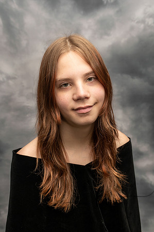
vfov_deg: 54.5
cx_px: 77
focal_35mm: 35
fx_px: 225
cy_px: 116
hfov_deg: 37.8
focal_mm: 35
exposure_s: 1/200
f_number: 8
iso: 500
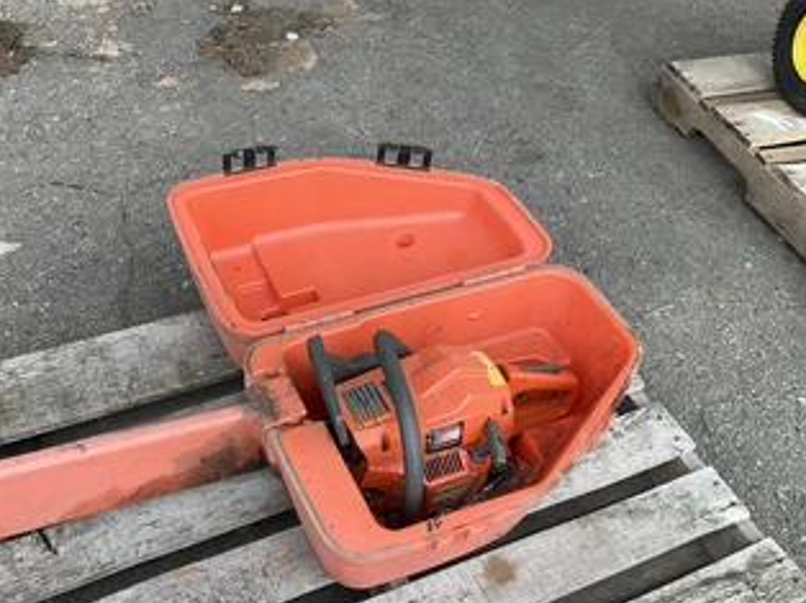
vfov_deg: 38.5
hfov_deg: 49.7
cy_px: 362
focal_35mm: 37
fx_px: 861
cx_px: 303
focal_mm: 3
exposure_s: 1/182
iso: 20
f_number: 1.8
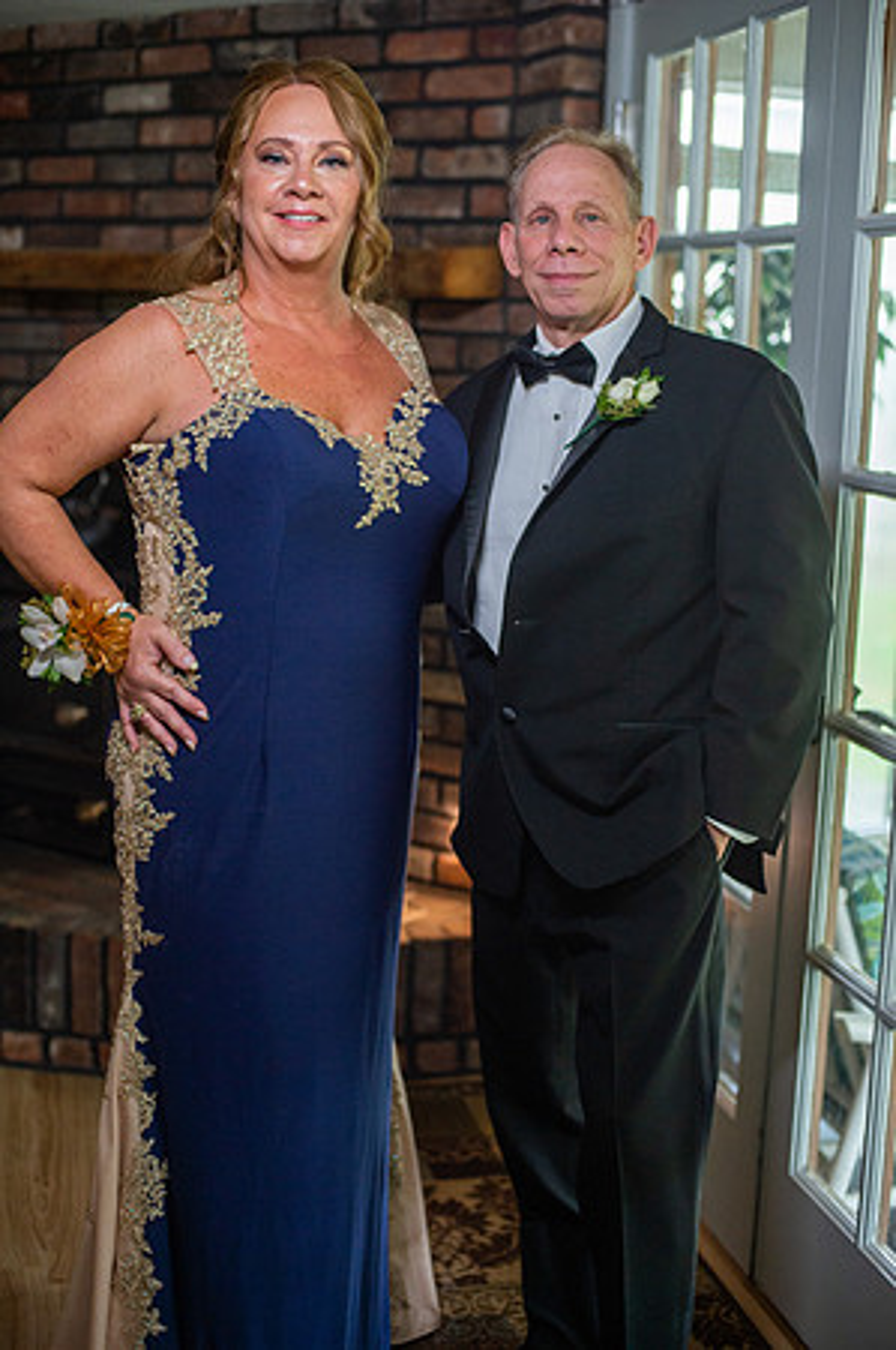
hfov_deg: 26.9
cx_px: 448
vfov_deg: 39.6
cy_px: 675
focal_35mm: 50
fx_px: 1871
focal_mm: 50
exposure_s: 1/400
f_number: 2.5
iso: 1000
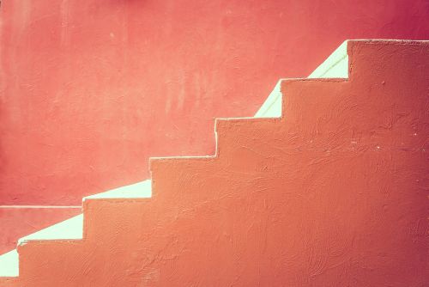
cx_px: 214
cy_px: 144
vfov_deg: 21.9
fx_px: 739
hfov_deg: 32.4
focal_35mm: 62
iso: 320
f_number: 8
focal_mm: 62
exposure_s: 1/80
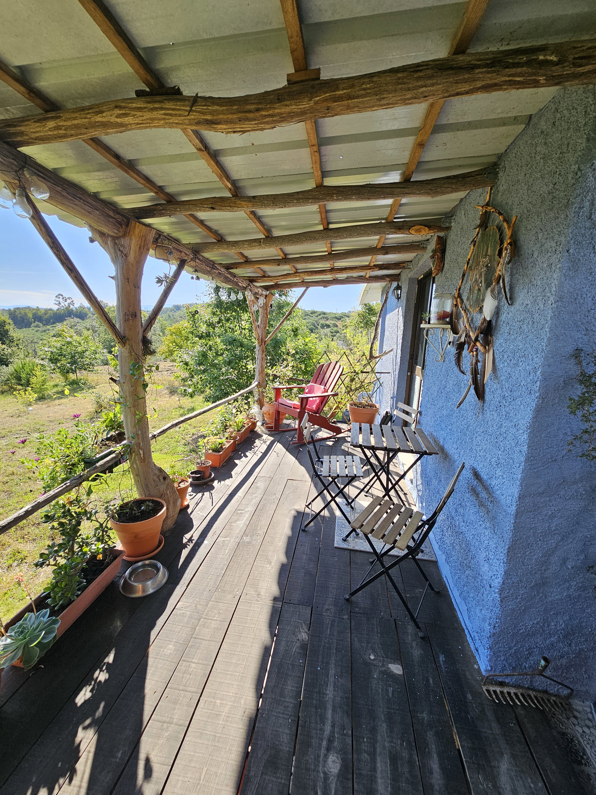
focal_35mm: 13
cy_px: 398
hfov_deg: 89.9
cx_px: 298
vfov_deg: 106.2
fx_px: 298
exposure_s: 1/456
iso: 50
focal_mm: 2.2
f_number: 2.2
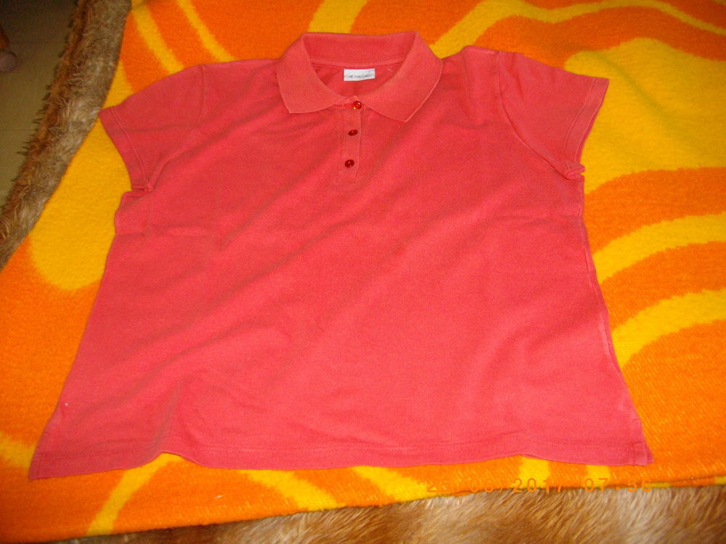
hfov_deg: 56.8
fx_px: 671
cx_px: 363
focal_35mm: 32
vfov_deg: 44.2
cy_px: 272
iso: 200
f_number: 2.9
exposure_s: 1/50
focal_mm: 5.7
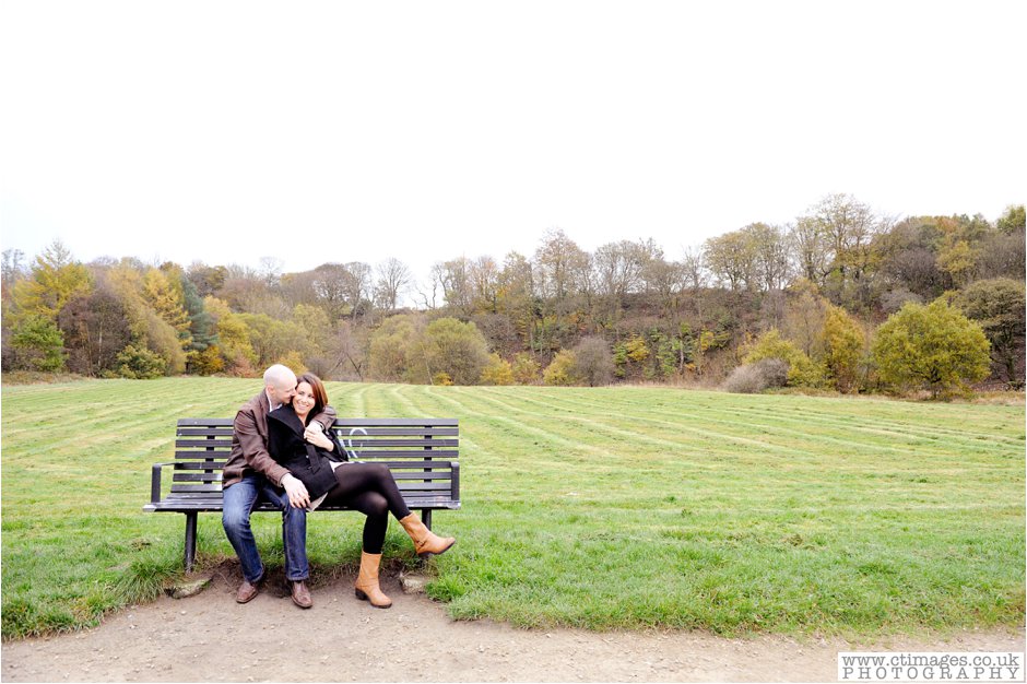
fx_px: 684
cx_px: 514
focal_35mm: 24
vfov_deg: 53.1
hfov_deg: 73.8
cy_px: 342
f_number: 4
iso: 1600
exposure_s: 1/200
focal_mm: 24
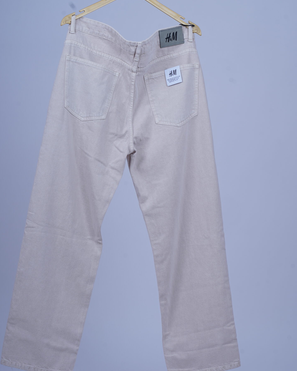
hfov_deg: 13.5
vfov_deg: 16.9
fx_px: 1252
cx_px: 125
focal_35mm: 114
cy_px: 189
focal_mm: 85
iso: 100
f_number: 13
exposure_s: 1/160
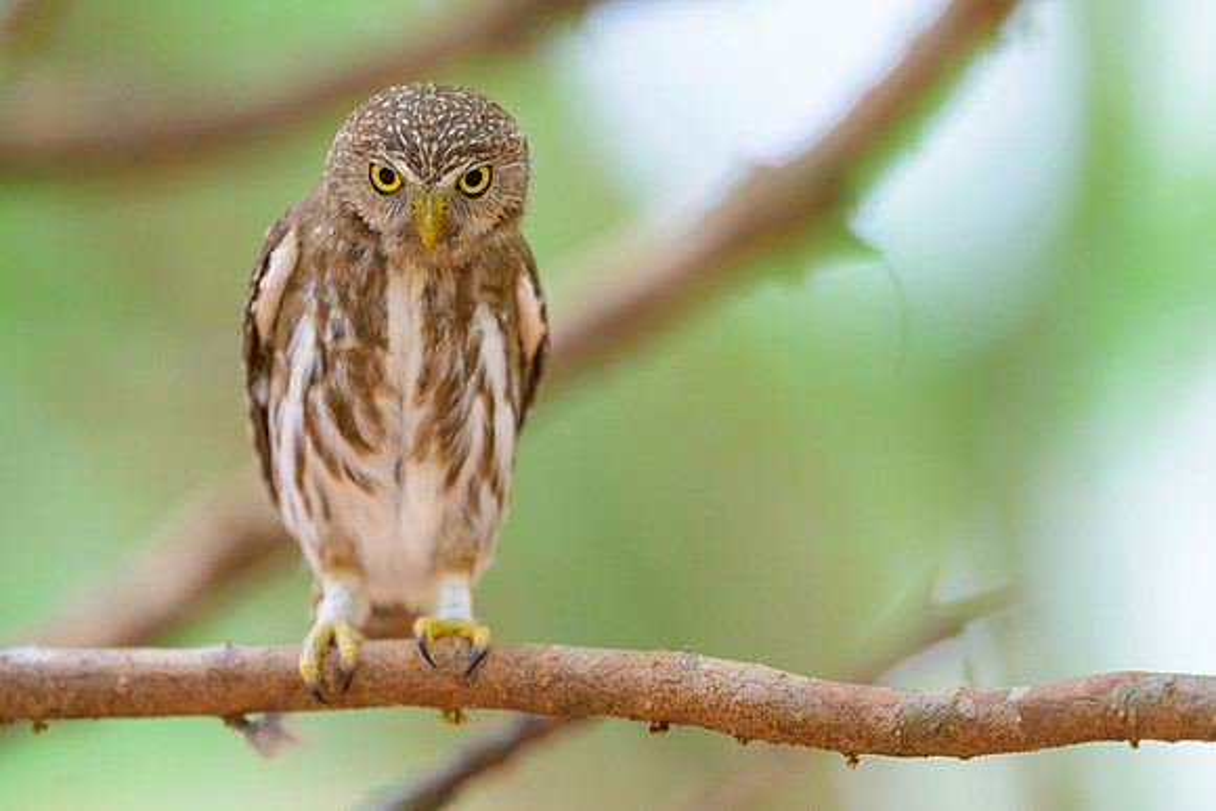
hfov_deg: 4.5
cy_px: 446
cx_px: 526
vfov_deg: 3.0
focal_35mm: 454
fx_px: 15341
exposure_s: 1/1250
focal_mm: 400
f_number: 2.8
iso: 2000
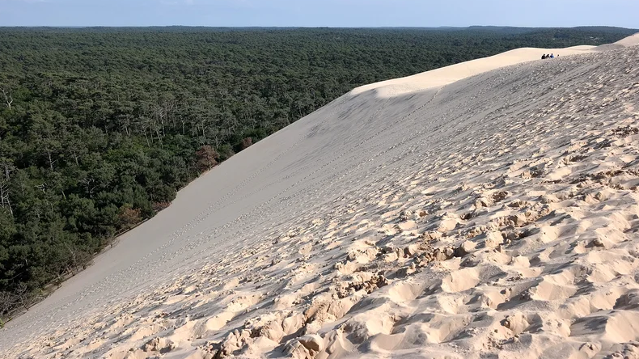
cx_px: 318
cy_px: 152
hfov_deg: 56.6
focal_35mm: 35
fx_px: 593
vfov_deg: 33.6
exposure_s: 1/320
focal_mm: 22
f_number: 6.3
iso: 100
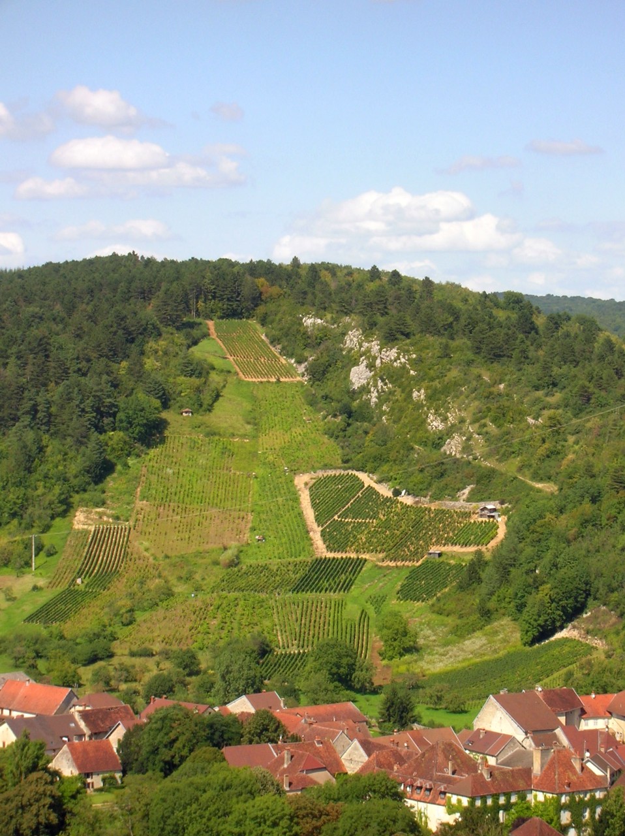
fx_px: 2459
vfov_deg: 19.3
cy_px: 418
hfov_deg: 14.5
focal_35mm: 102
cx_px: 312
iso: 50
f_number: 8.2
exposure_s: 1/102
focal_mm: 17.1
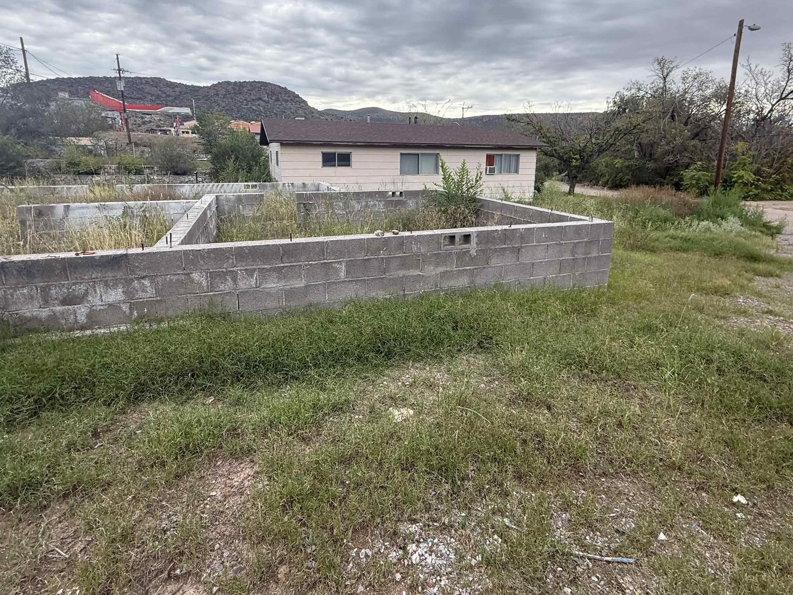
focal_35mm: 18
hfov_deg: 87.7
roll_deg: -1.5
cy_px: 238
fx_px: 412
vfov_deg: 70.9
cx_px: 402
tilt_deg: -9.9
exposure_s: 1/188
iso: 64
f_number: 2.2
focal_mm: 2.22
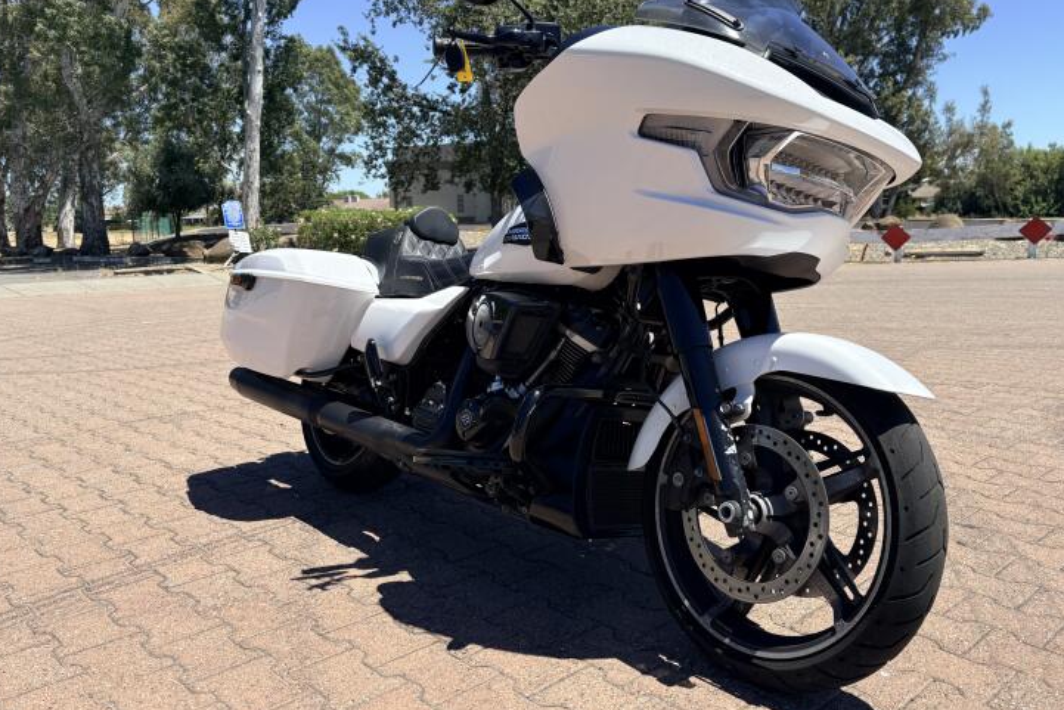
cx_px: 573
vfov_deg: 43.6
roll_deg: +0.9
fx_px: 887
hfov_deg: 61.8
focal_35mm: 30
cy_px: 341
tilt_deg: -7.4
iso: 64
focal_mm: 5.96
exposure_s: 1/3831
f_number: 1.6
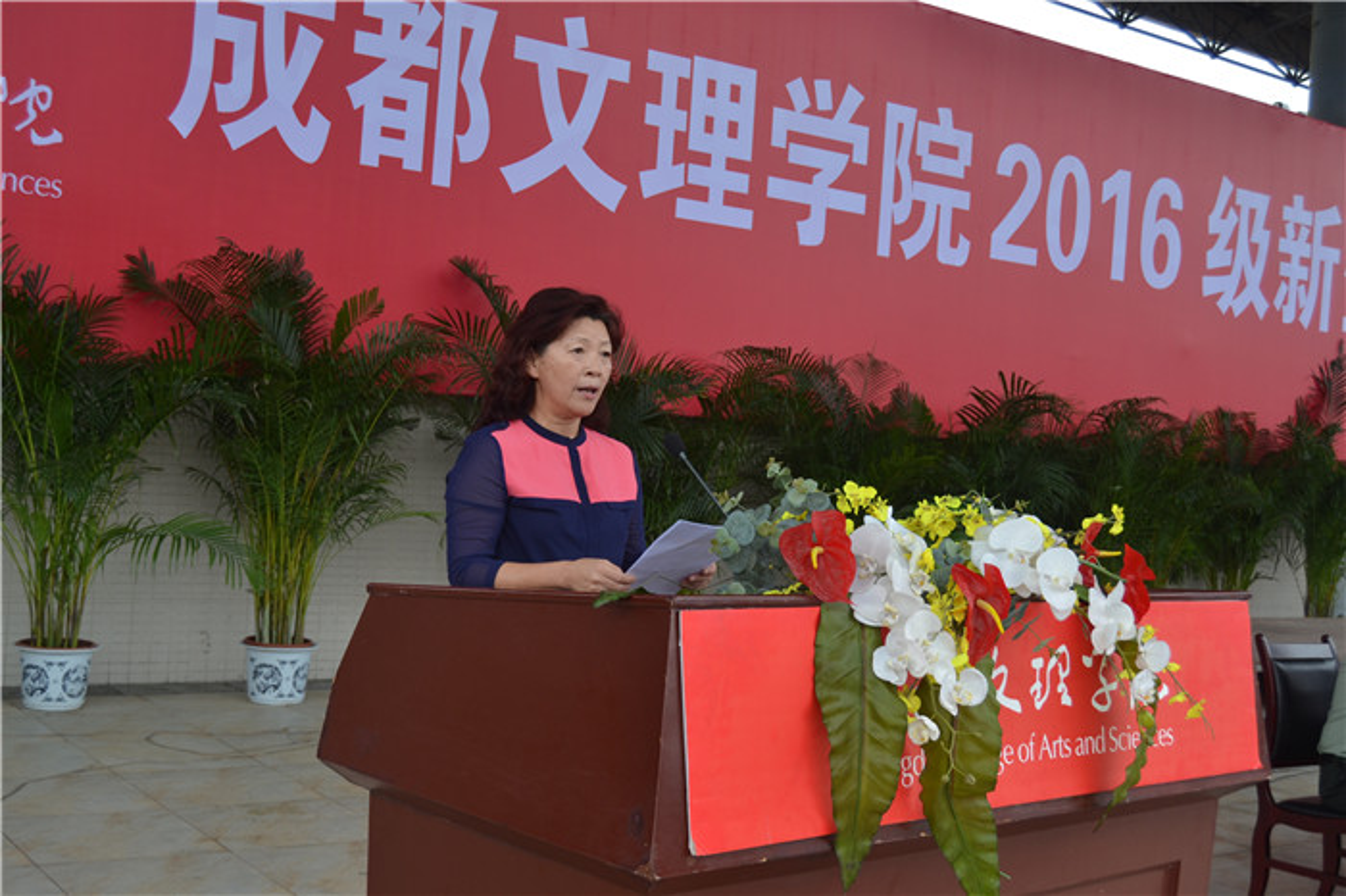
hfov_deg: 43.6
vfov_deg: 29.8
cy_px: 448
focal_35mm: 45
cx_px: 673
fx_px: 1682
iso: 110
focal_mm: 30
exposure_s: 1/125
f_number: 5.6
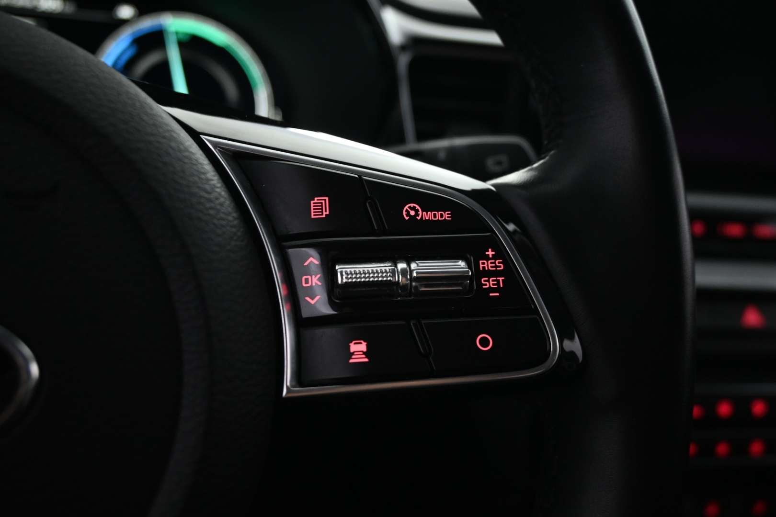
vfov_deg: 41.7
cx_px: 388
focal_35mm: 32
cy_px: 258
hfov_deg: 59.5
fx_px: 679
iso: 1600
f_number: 4
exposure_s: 1/20
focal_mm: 21
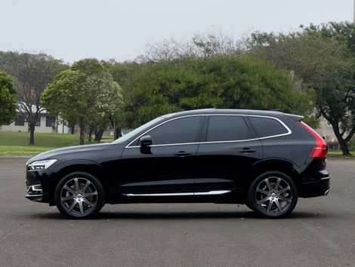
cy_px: 134
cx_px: 178
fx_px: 791
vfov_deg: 19.2
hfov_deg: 25.3
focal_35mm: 77
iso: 25
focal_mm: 9
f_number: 2.8
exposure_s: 1/141
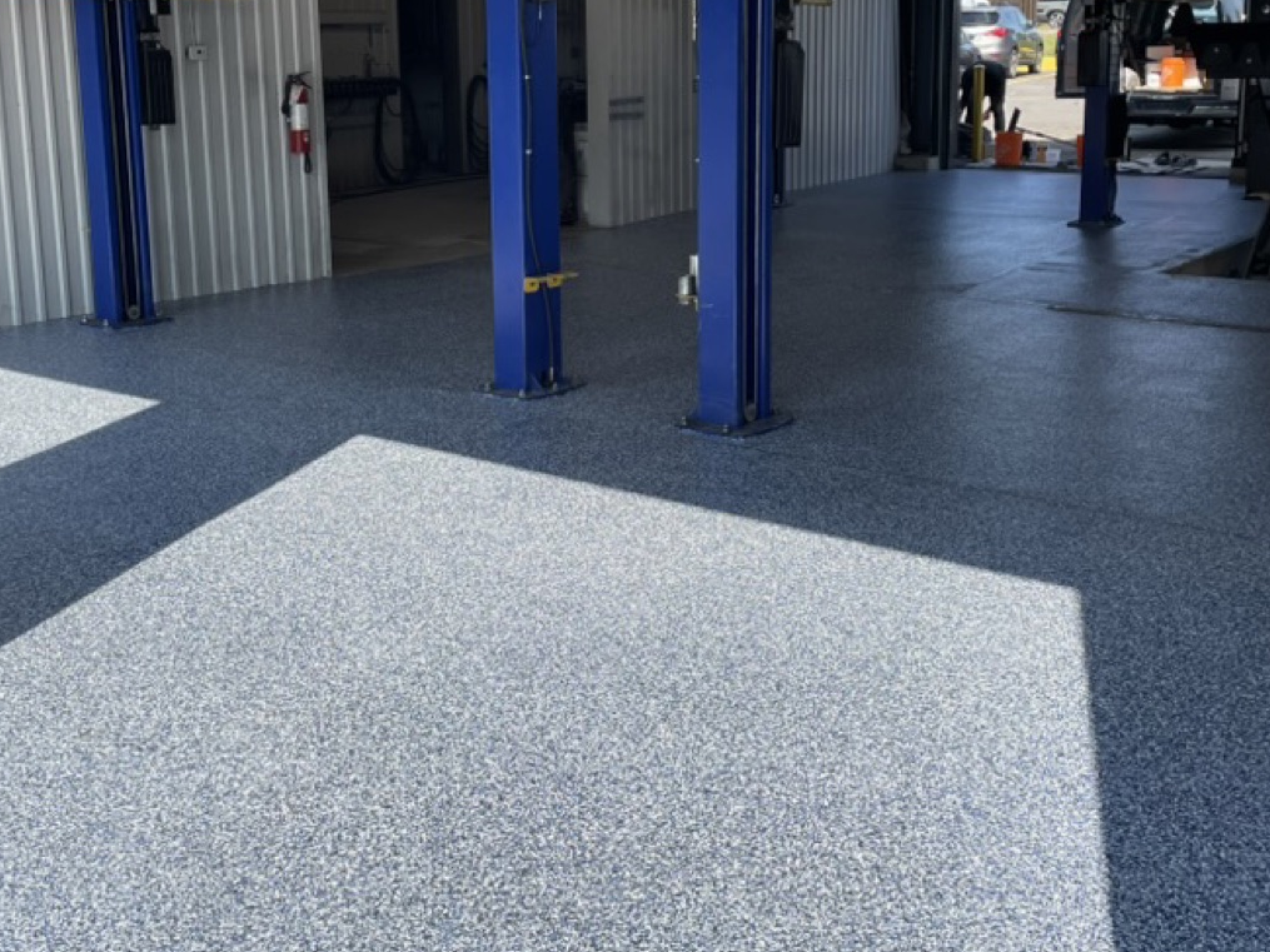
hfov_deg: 45.7
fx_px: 1504
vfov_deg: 34.8
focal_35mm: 41
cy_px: 325
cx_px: 557
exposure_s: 1/1916
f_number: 1.6
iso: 32
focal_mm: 4.2
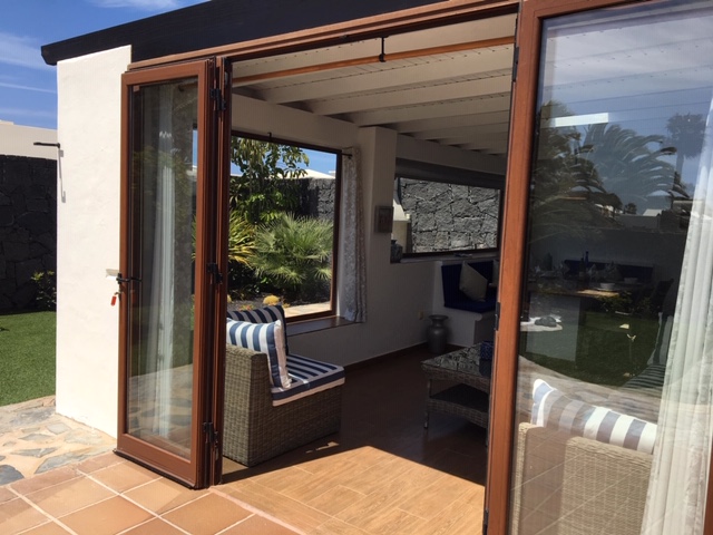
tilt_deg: -4.0
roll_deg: -3.1
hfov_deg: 61.7
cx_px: 356
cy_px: 268
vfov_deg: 48.2
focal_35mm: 29
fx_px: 597
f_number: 2.2
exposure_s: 1/1876
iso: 25
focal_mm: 4.15
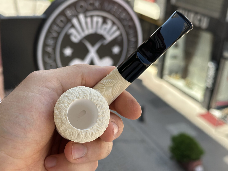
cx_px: 114
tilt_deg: -23.0
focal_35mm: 48
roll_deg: -4.9
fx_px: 316
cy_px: 86
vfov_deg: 30.3
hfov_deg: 39.7
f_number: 1.78
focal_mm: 6.86
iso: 64
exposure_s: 1/767
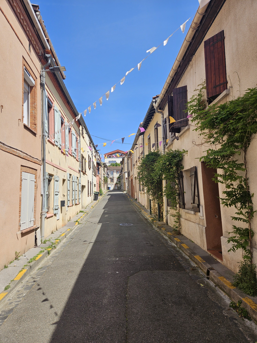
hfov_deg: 58.9
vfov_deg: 73.9
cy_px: 172
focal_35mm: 23
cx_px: 128
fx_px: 228
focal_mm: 5.4
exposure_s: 1/1709
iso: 25
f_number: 1.8
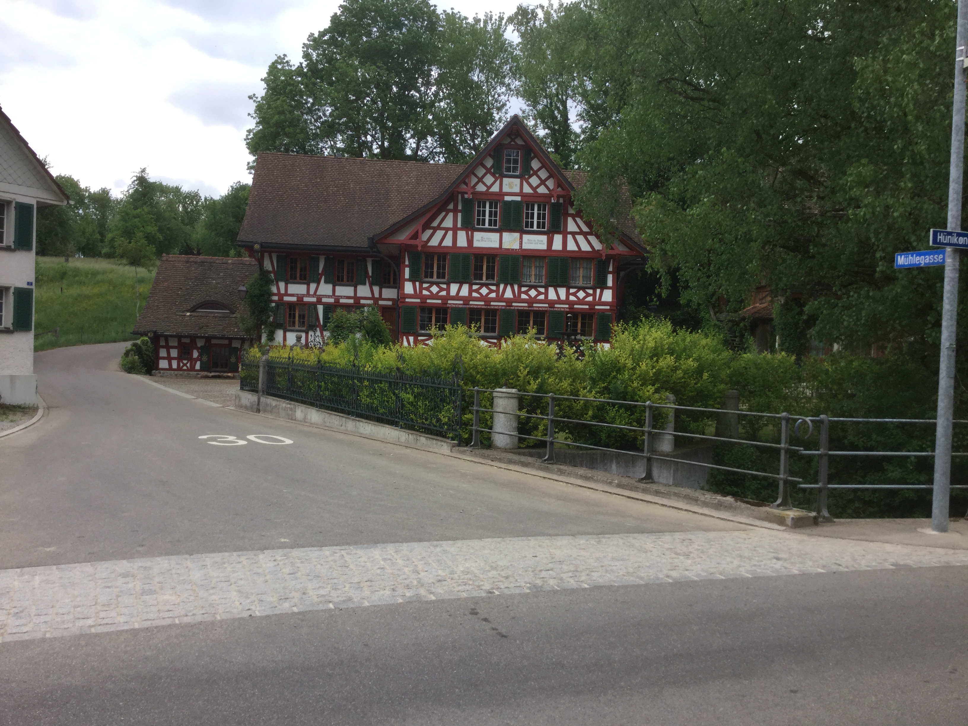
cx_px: 484
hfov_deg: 58.4
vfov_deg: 45.4
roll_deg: -2.1
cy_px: 363
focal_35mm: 31
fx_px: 867
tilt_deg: -2.8
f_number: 2.4
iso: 25
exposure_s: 1/397
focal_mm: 3.3
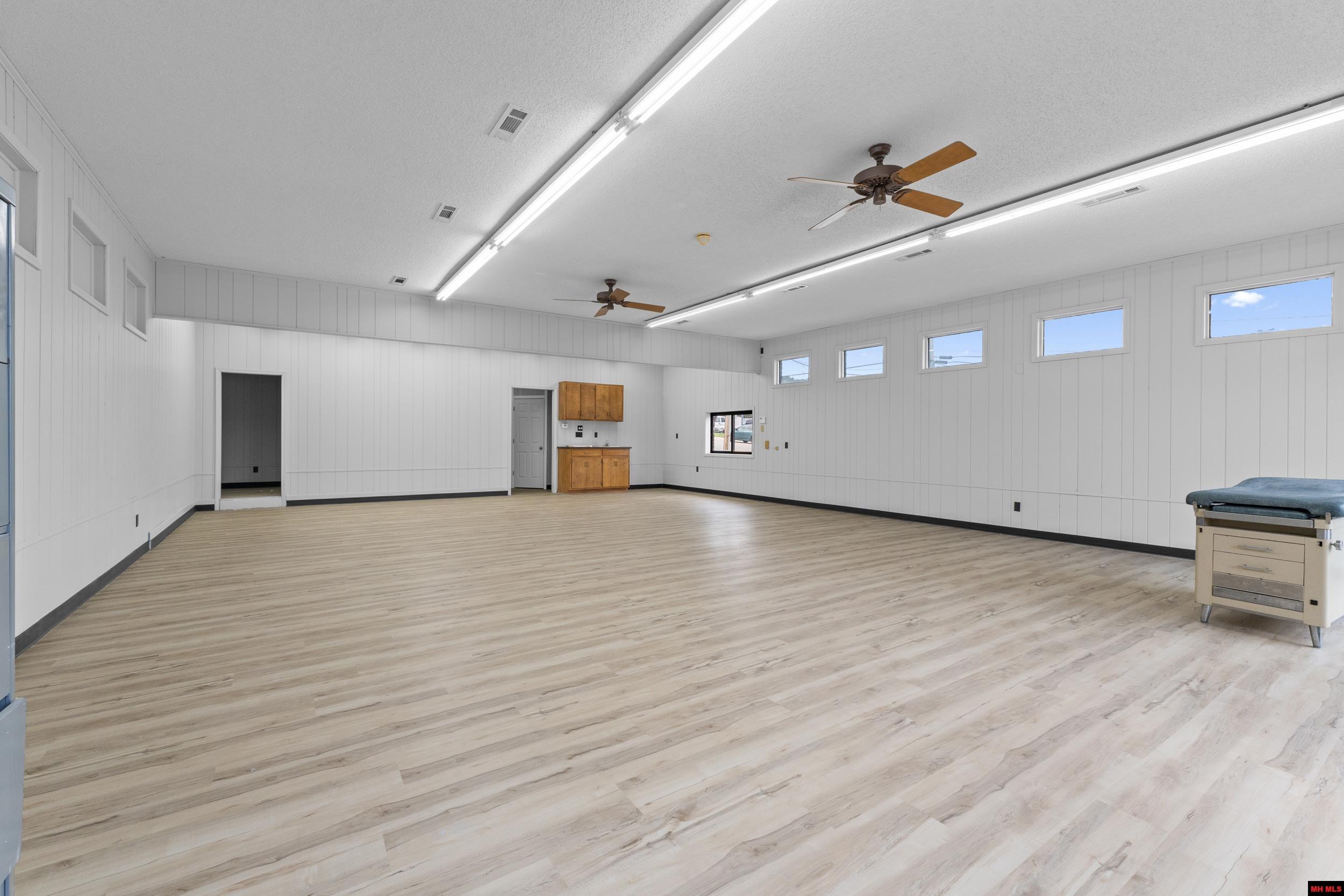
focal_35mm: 15
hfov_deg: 100.4
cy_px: 448
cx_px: 672
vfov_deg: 77.3
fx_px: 560
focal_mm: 10
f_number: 7.1
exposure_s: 1/30
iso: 400
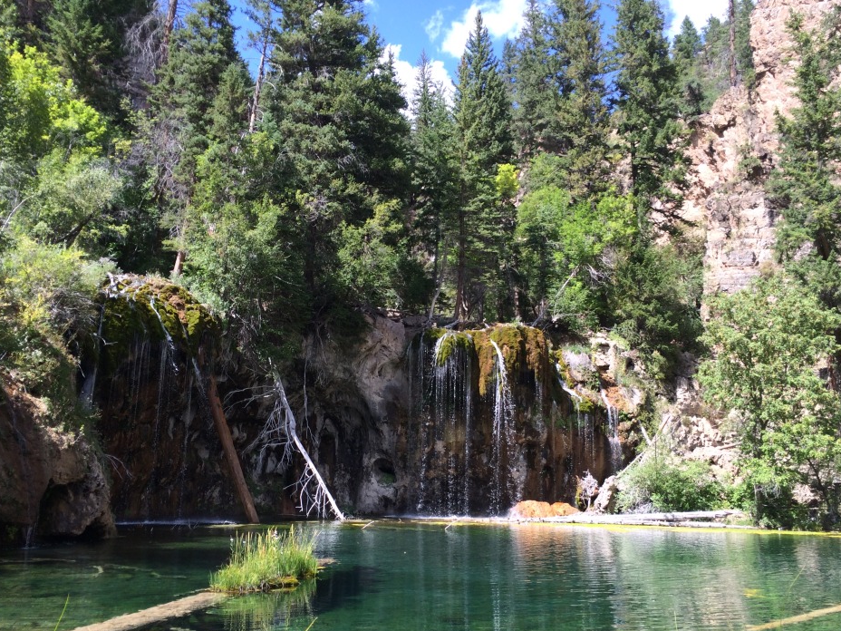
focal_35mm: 32
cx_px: 437
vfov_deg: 44.1
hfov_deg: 56.8
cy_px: 347
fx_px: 777
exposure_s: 1/578
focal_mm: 4.15
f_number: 2.2
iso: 32
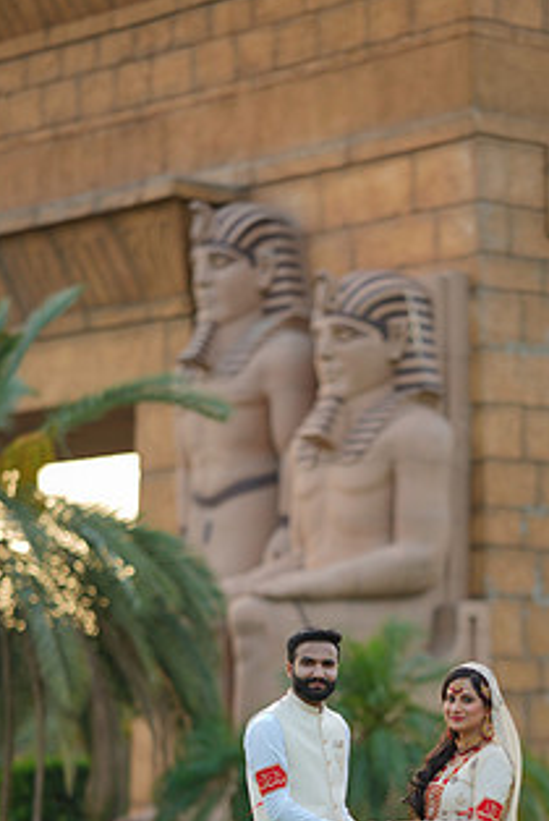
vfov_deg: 13.0
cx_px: 430
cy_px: 620
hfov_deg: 8.7
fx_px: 3583
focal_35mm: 157
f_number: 1.4
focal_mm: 85
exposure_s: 1/500
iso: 50
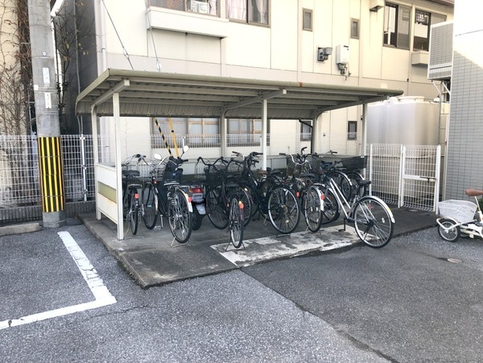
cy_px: 182
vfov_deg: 49.7
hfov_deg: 63.4
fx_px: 391
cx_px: 242
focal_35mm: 28
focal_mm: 3.99
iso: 20
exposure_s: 1/390
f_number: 1.8
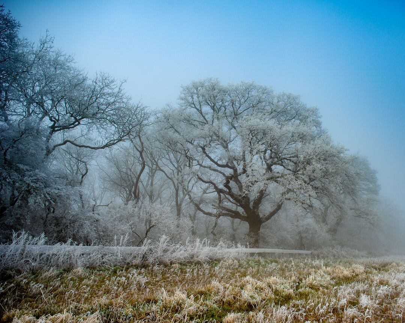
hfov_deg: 63.5
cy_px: 162
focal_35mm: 27
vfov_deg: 53.1
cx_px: 243
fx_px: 324
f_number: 5.6
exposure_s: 1/320
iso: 100
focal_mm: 24
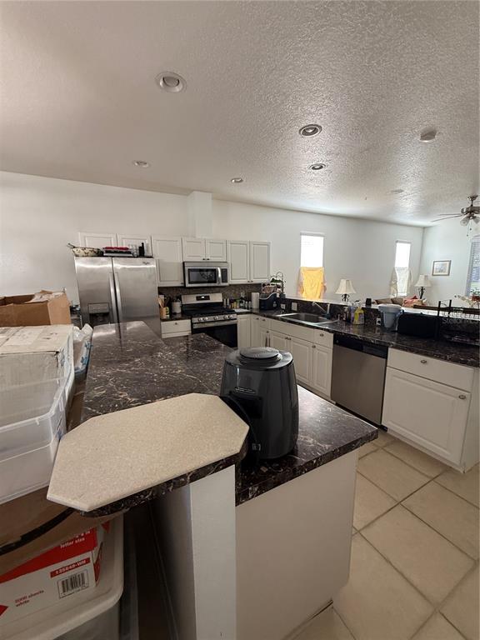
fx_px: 259
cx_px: 240
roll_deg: +0.6
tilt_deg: -10.8
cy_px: 320
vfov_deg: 102.1
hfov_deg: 85.7
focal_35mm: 14
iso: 200
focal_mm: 2.22
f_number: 2.2
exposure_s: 1/60
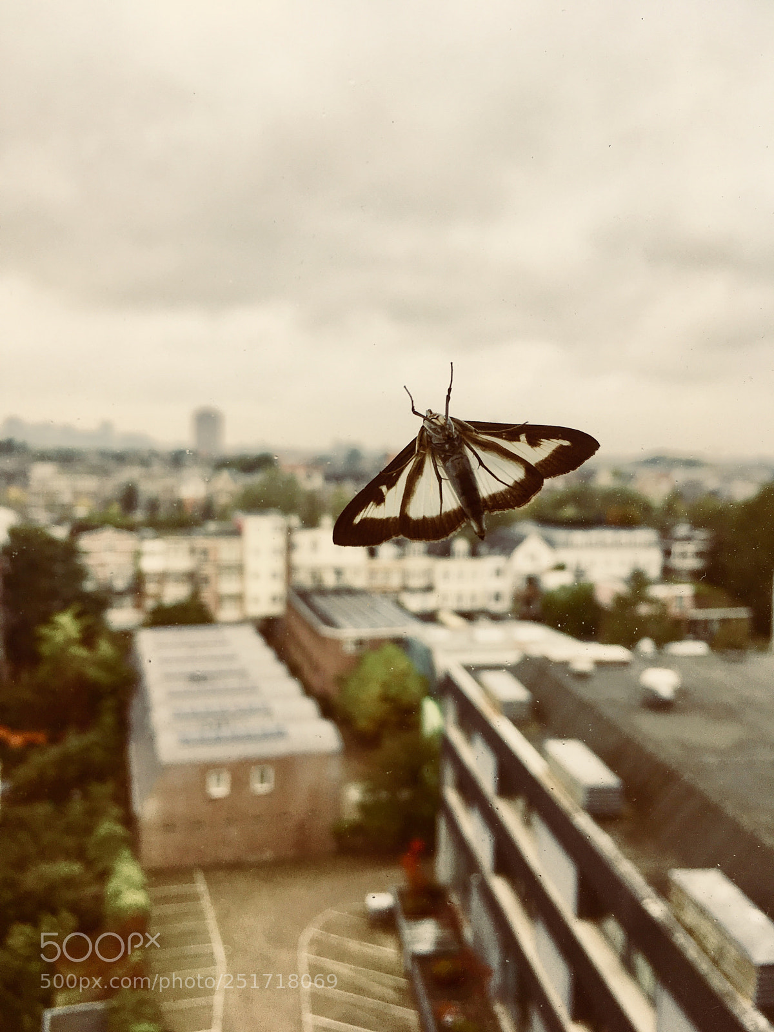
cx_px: 387
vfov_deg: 61.7
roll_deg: -0.2
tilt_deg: -4.1
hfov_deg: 48.2
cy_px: 516
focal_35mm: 29
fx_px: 865
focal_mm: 4.15
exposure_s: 1/185
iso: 25
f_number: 2.2
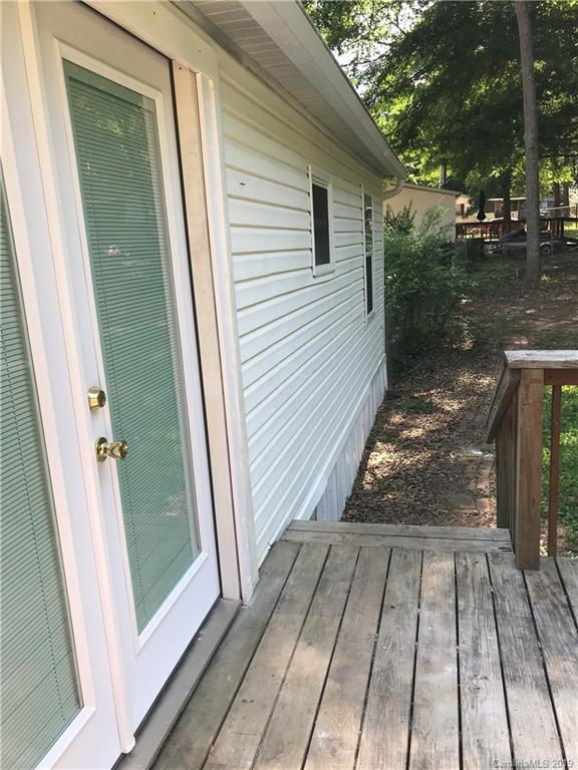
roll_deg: +3.9
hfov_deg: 49.7
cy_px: 385
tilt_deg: -12.7
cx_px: 289
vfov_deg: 63.4
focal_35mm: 28
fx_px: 623
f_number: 1.8
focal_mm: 3.99
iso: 20
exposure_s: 1/378
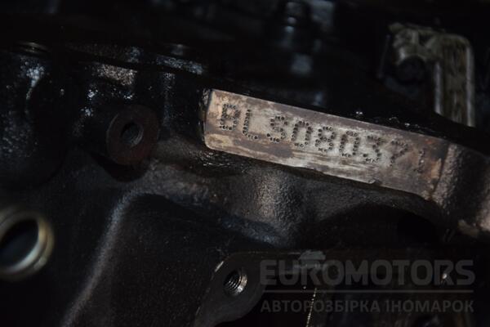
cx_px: 245
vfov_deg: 10.8
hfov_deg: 16.1
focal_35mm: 128
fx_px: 1735
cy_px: 164
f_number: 5.6
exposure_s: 1/60
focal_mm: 85
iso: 800
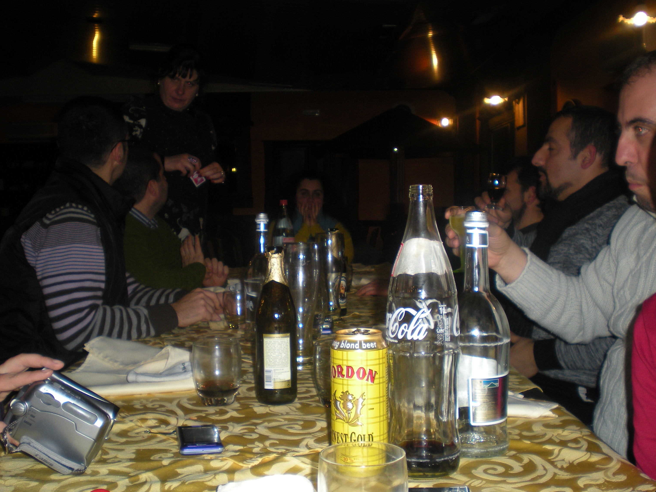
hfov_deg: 45.8
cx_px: 342
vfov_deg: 35.1
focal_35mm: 41
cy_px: 233
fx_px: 777
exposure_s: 1/60
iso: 101
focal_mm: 6.3
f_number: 3.1
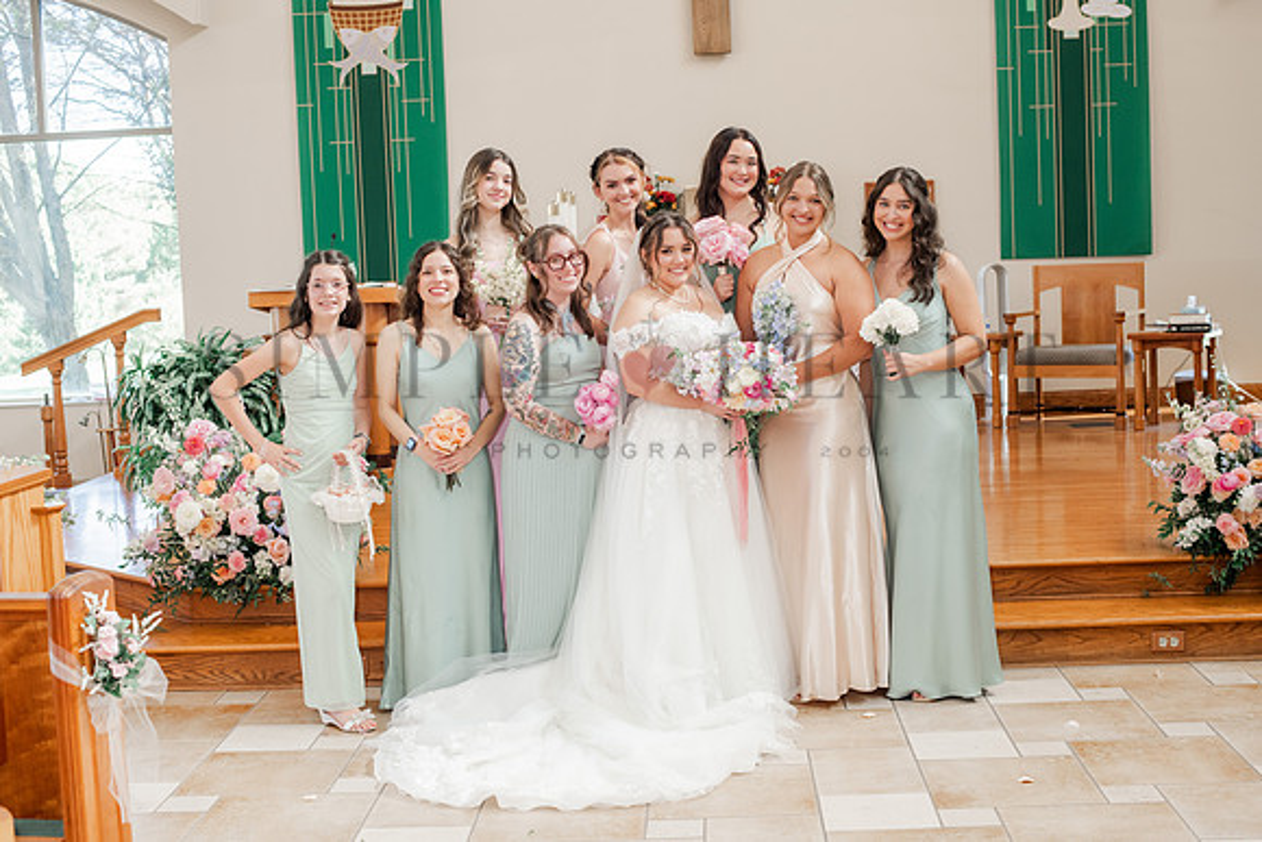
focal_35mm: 50
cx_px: 631
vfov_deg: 27.0
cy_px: 421
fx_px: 1753
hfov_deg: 39.6
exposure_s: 1/160
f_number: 5.6
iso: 640
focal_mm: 50
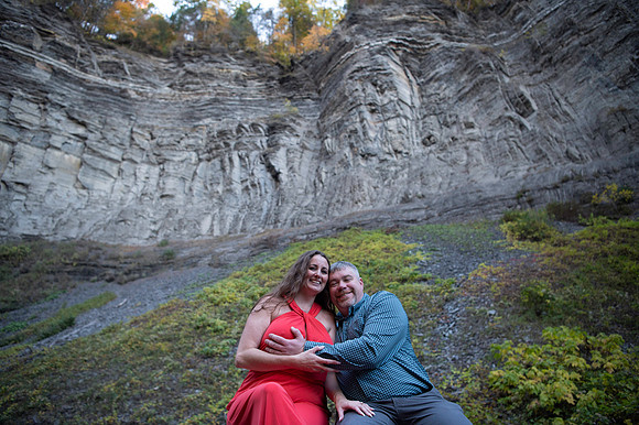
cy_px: 212
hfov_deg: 73.8
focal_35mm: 24
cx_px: 320
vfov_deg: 53.1
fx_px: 426
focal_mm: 24
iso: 640
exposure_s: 1/320
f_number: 2.8
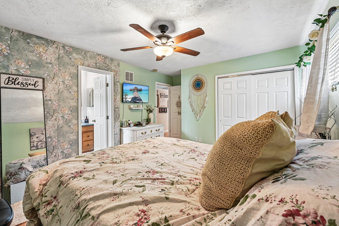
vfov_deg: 81.2
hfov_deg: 104.3
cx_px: 170
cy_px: 113
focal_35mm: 14
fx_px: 132
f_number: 10
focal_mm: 14
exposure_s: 1/20
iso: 2500
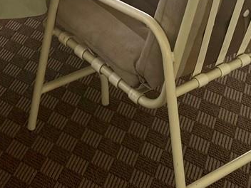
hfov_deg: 18.0
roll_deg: -1.5
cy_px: -175
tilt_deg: -11.9
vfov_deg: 12.2
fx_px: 790
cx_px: 105
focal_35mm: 109
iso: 80
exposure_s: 1/120
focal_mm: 6.76
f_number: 1.78
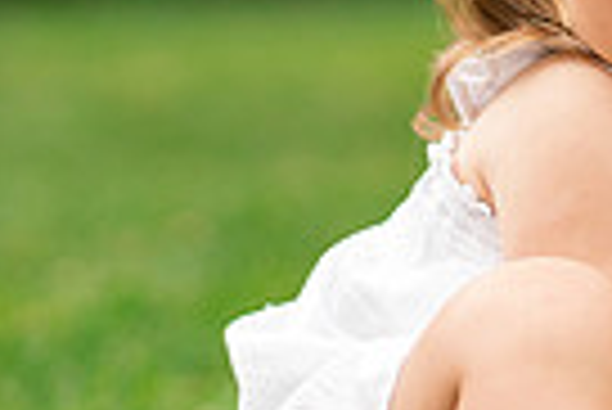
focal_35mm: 363
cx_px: 634
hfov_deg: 5.7
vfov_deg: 3.8
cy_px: 47
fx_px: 6178
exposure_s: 1/2500
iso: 400
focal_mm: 85
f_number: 2.5
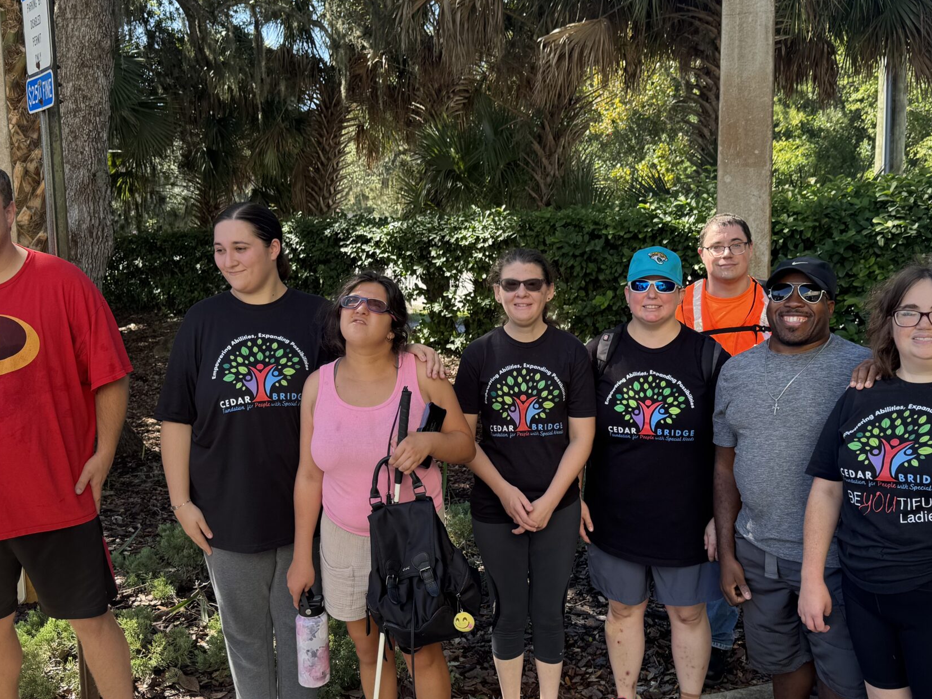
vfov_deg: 38.6
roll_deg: +0.9
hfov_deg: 50.1
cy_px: 363
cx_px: 495
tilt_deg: -8.5
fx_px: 996
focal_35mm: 37
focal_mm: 6.76
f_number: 1.78
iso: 80
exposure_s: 1/477
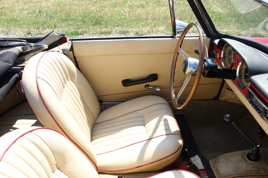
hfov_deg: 51.9
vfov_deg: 35.9
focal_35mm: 37
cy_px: 89
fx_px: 275
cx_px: 134
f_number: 4
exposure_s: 1/400
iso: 125
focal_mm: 13.53
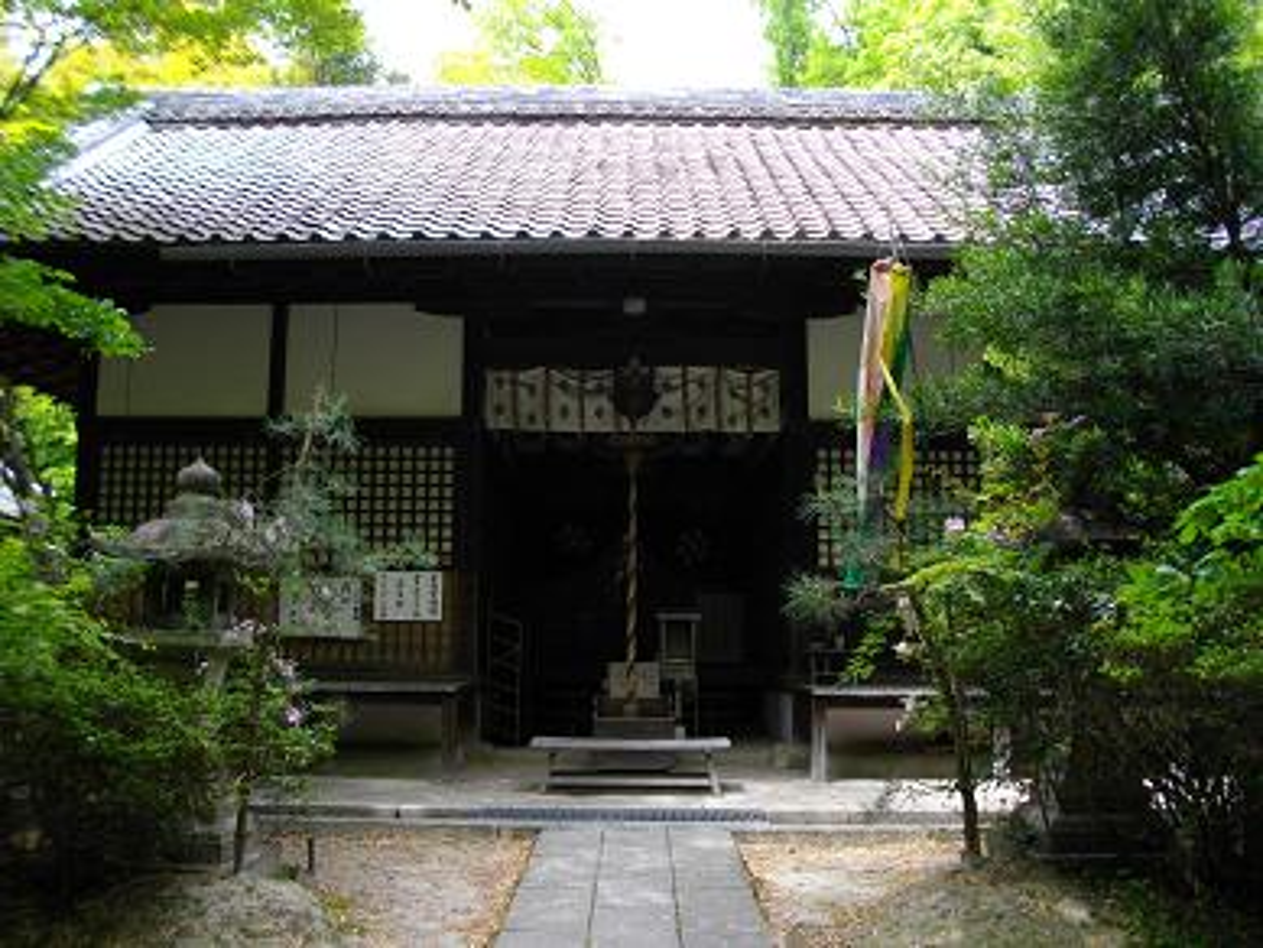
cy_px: 474
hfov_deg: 56.8
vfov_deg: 44.2
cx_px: 632
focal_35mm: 32
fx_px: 1168
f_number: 2.9
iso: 100
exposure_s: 1/160
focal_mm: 5.7
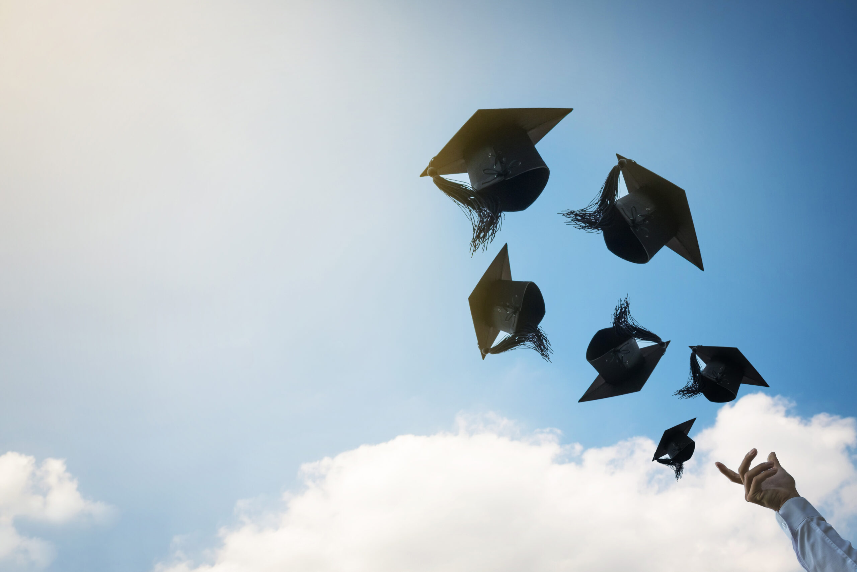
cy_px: 286
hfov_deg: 67.4
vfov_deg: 47.9
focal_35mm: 27
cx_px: 428
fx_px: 643
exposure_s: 1/500
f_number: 5.6
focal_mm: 18
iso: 200
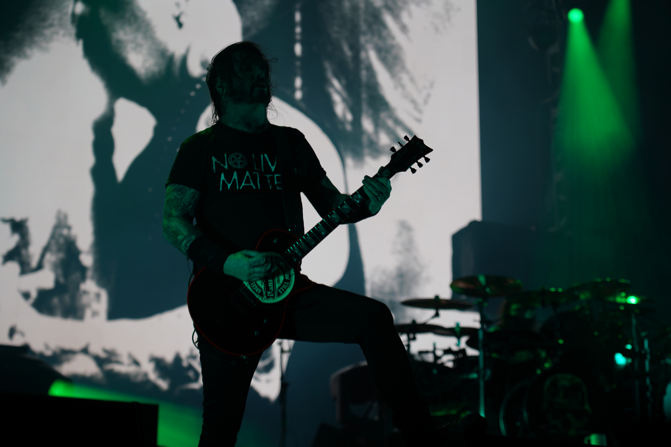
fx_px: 1696
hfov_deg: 22.4
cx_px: 336
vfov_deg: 15.0
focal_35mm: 91
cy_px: 224
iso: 100
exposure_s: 1/125
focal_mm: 91
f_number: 4
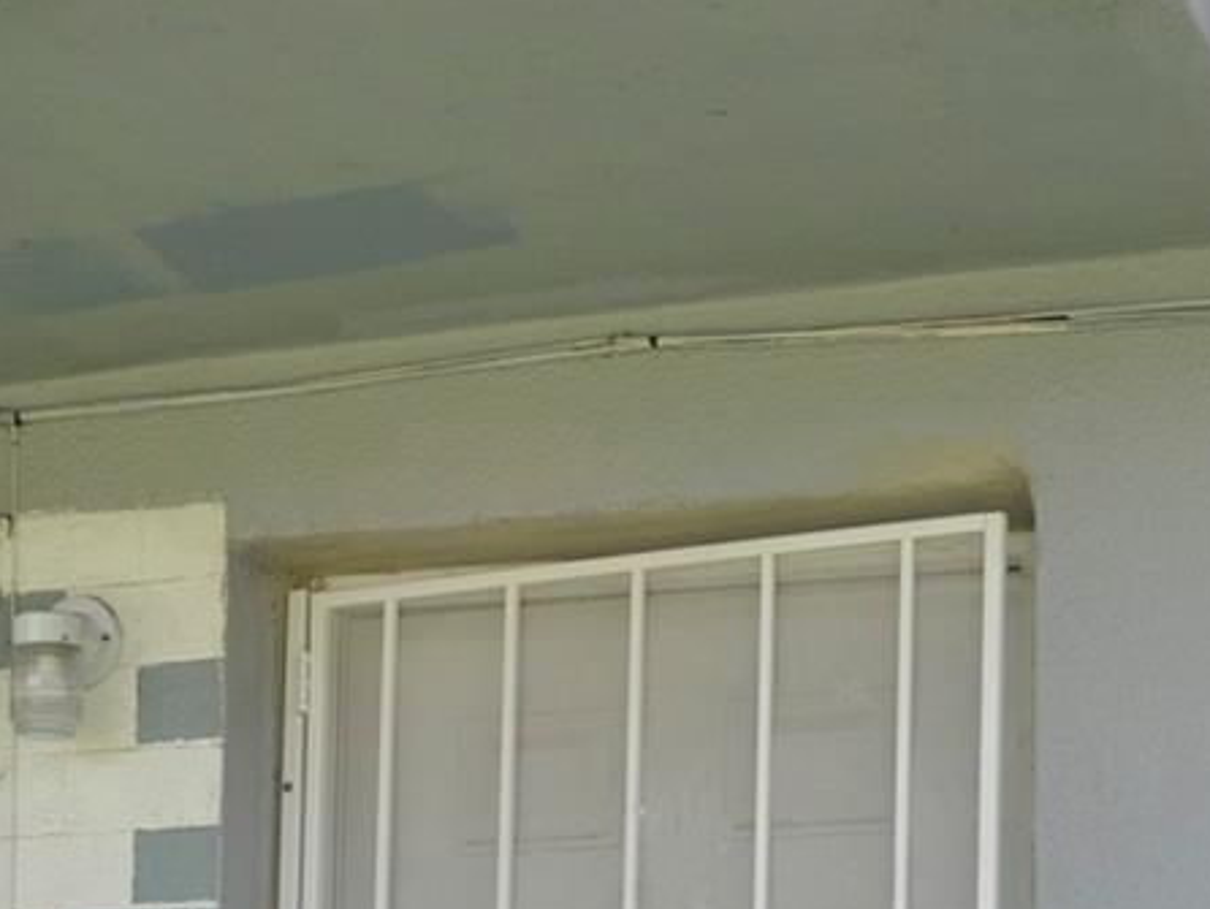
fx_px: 6320
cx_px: 293
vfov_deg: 8.1
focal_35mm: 181
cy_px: 1256
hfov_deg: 10.9
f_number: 9
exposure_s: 1/320
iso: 200
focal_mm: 35
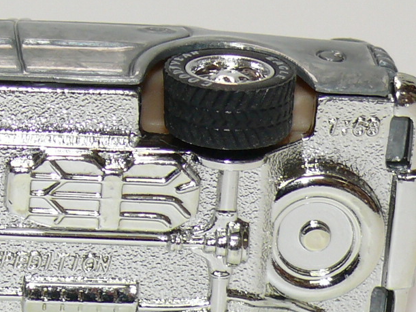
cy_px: 178
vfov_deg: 5.6
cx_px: 14
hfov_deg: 7.4
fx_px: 3208
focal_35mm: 267
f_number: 4
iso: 100
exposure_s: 1/30
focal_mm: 13.3
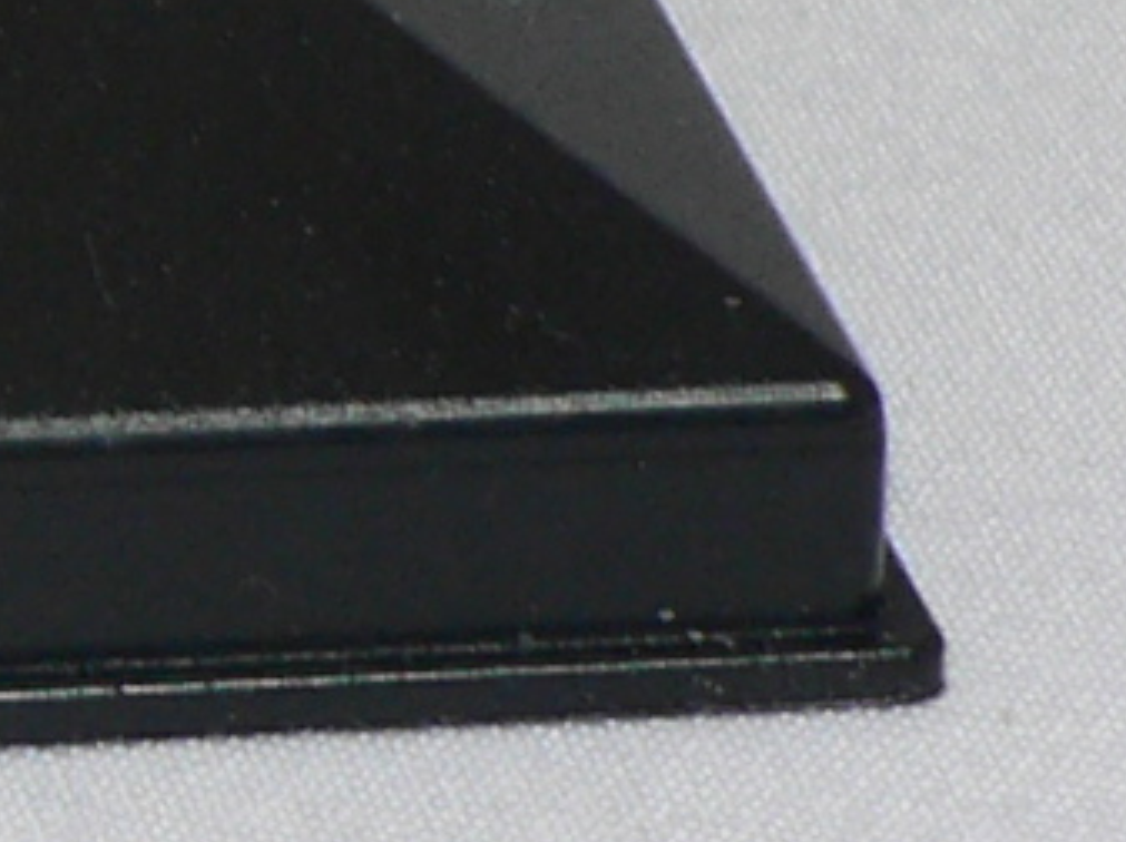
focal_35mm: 677
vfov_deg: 2.2
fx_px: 21998
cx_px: -2793
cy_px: -1407
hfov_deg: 2.9
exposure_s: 1/60
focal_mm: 14.9
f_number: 3.2
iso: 80
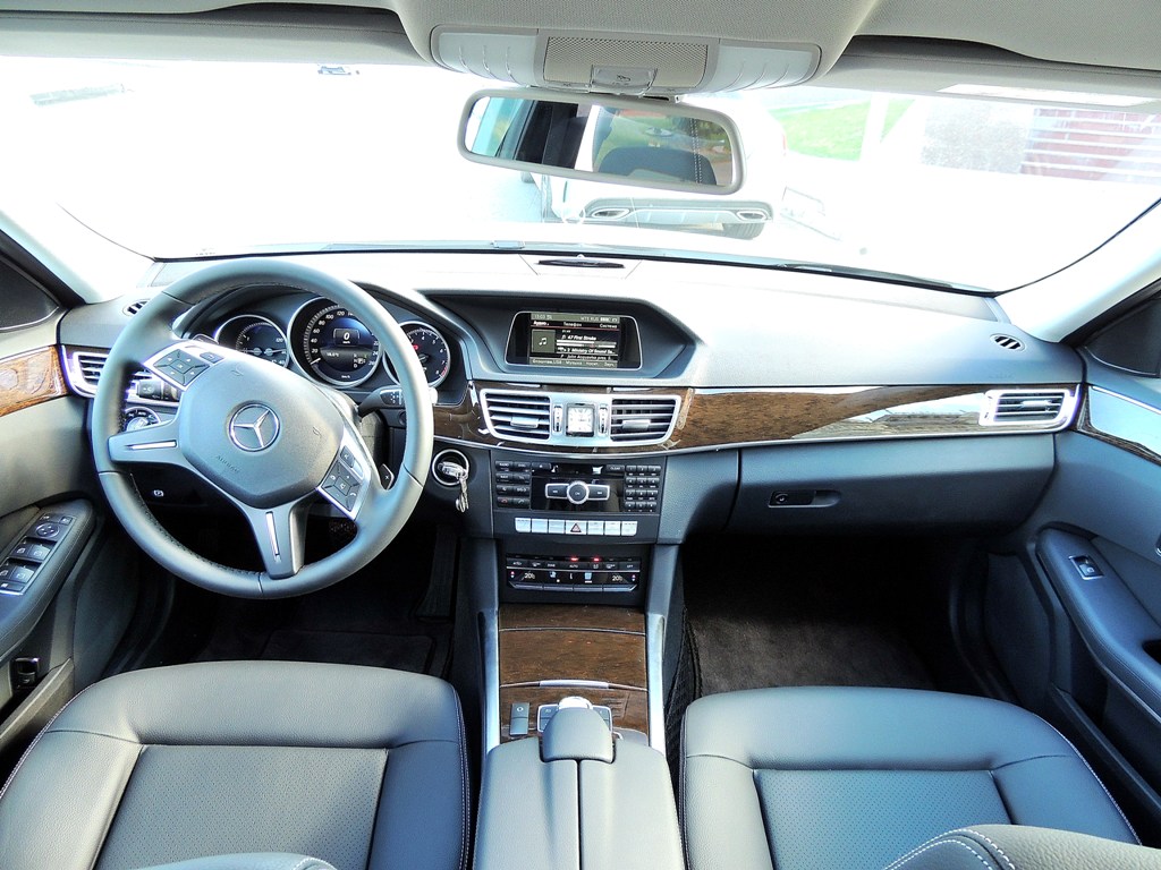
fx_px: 805
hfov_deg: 71.6
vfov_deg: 56.8
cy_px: 435
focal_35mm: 24
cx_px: 580
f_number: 3
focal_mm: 4.3
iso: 200
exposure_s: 1/30
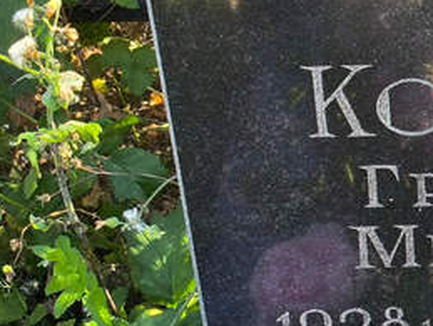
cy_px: 229
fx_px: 1929
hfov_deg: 12.4
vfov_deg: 9.6
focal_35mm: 154
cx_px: 569
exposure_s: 1/242
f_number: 1.7
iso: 50
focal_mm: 4.71
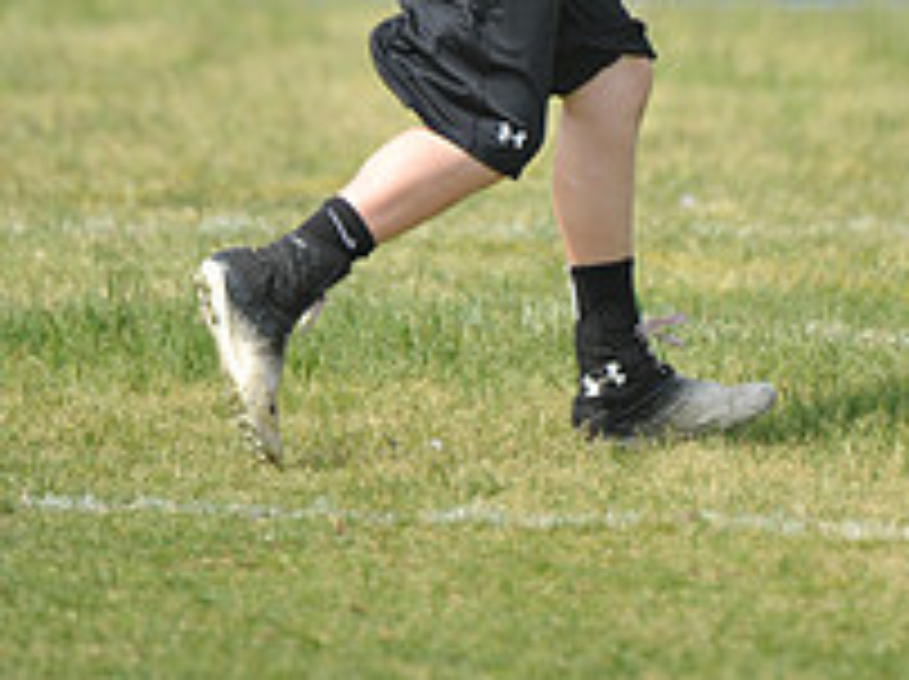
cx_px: 508
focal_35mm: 1105
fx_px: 28982
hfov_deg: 1.8
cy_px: -351
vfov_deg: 1.3
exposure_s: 1/2000
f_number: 4
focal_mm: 400
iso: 640
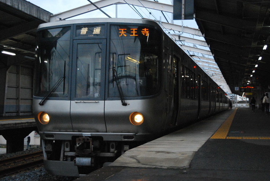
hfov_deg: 33.3
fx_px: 451
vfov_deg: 22.7
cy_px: 92
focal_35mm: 60
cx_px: 140
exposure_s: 1/500
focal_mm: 38
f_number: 4.8
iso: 1600
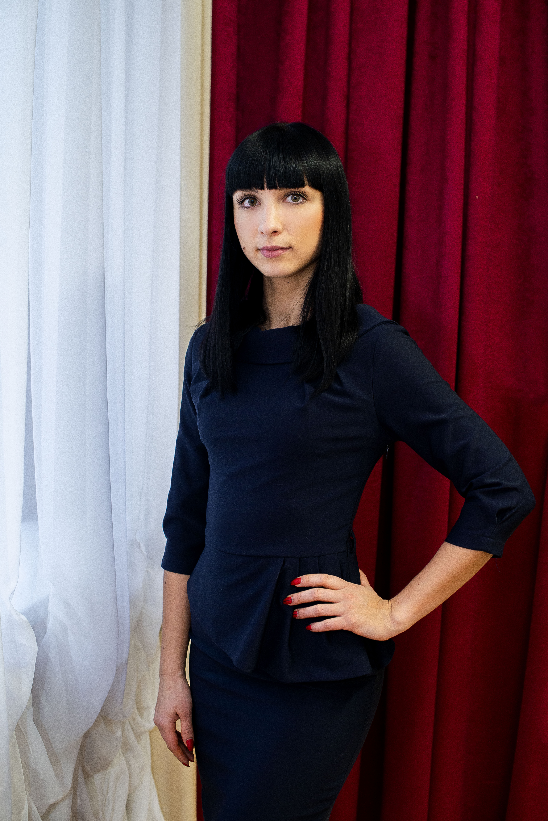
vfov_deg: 39.6
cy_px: 410
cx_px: 274
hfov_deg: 27.0
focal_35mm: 50
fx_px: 1141
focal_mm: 50
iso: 500
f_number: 3.5
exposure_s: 1/60
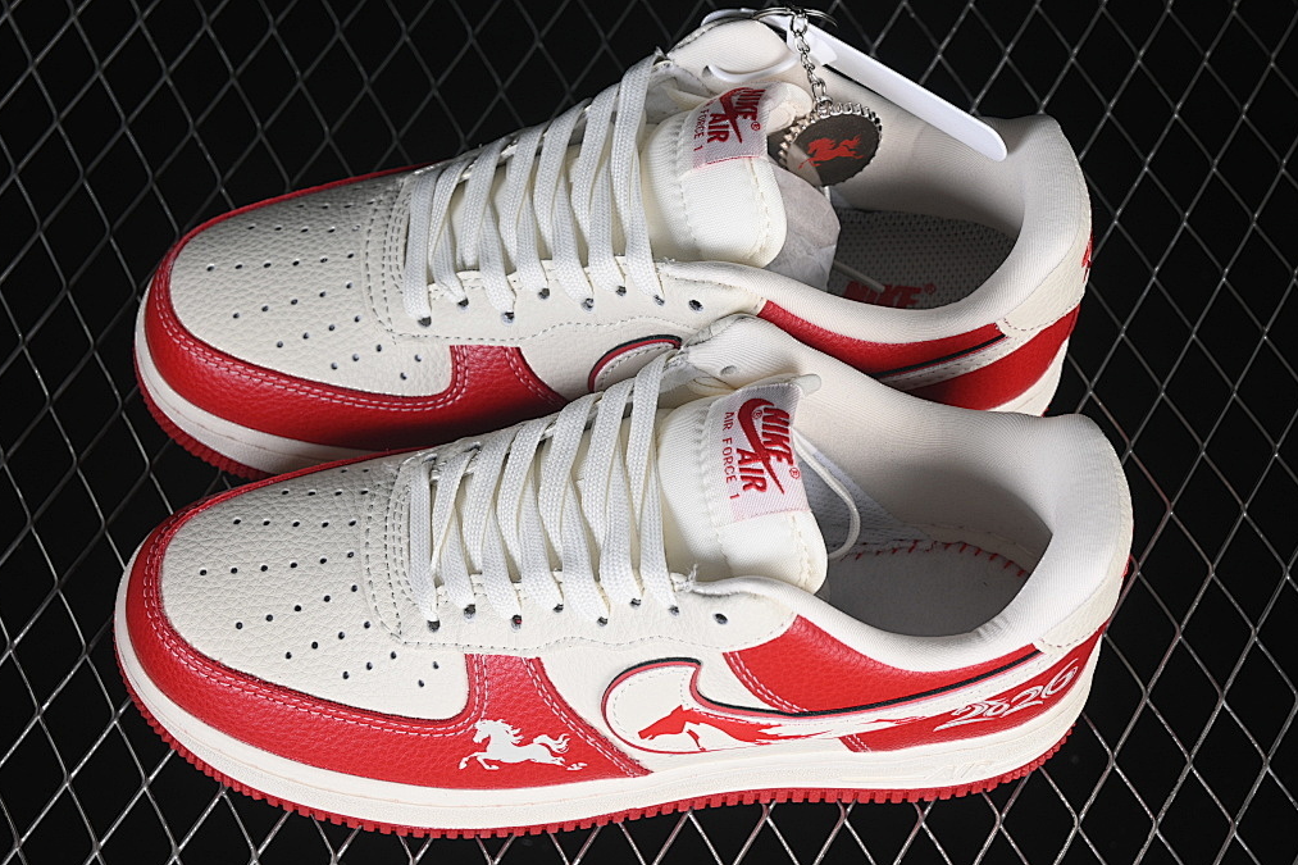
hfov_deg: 25.4
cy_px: 429
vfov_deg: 17.1
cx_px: 611
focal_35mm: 80
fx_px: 2884
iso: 160
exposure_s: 1/80
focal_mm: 50
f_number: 7.1
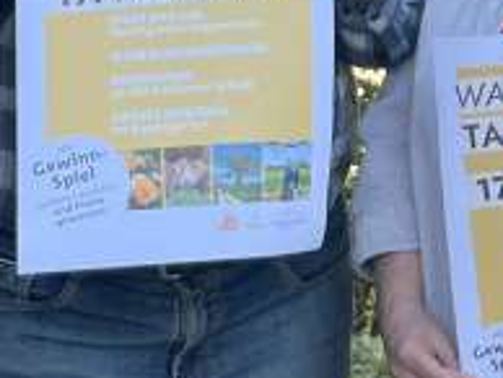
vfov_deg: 10.5
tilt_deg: -7.3
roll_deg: +1.8
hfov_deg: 13.8
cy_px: -163
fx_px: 1993
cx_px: 664
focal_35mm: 137
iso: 40
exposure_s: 1/214
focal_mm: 5.1
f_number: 1.6
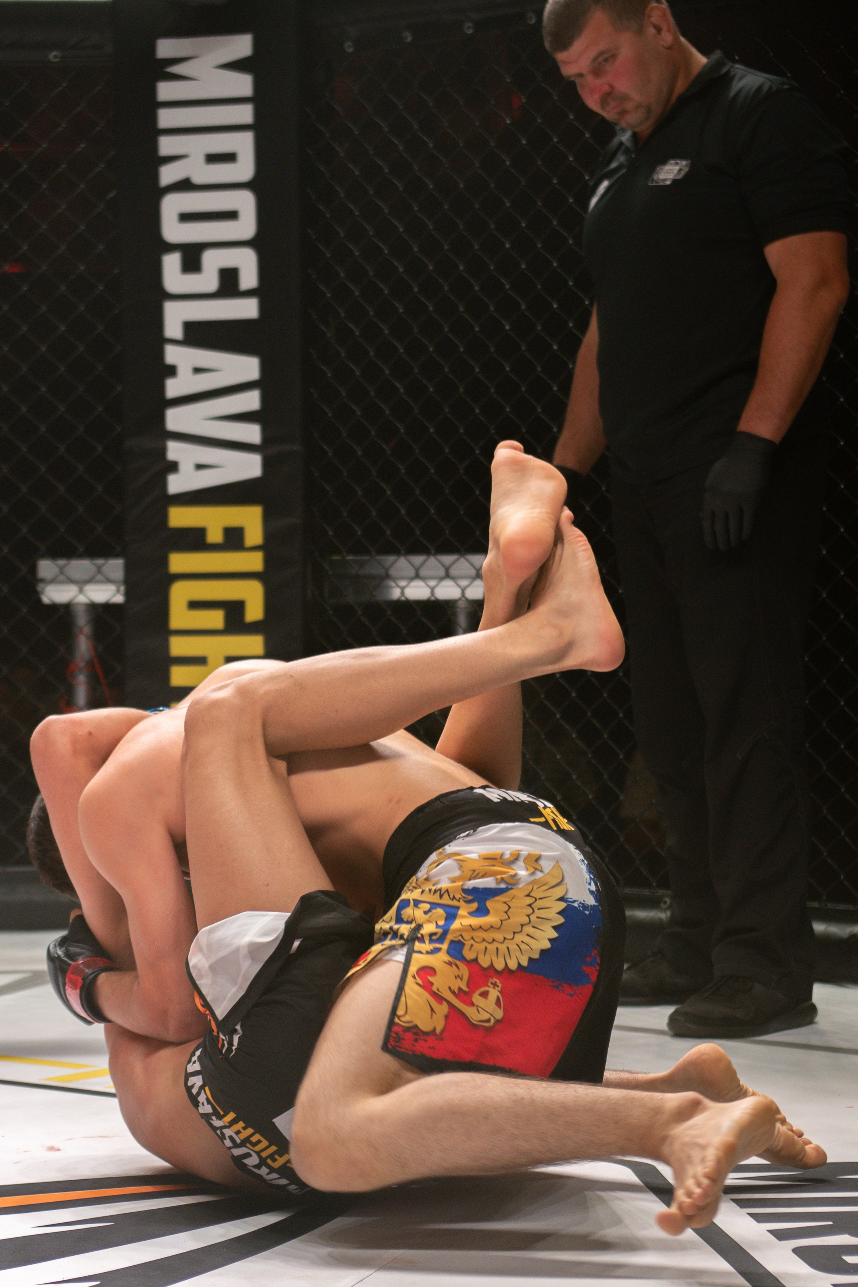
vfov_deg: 19.0
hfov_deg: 12.7
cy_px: 641
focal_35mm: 107
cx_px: 363
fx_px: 3839
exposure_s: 1/320
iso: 400
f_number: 4
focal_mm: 70
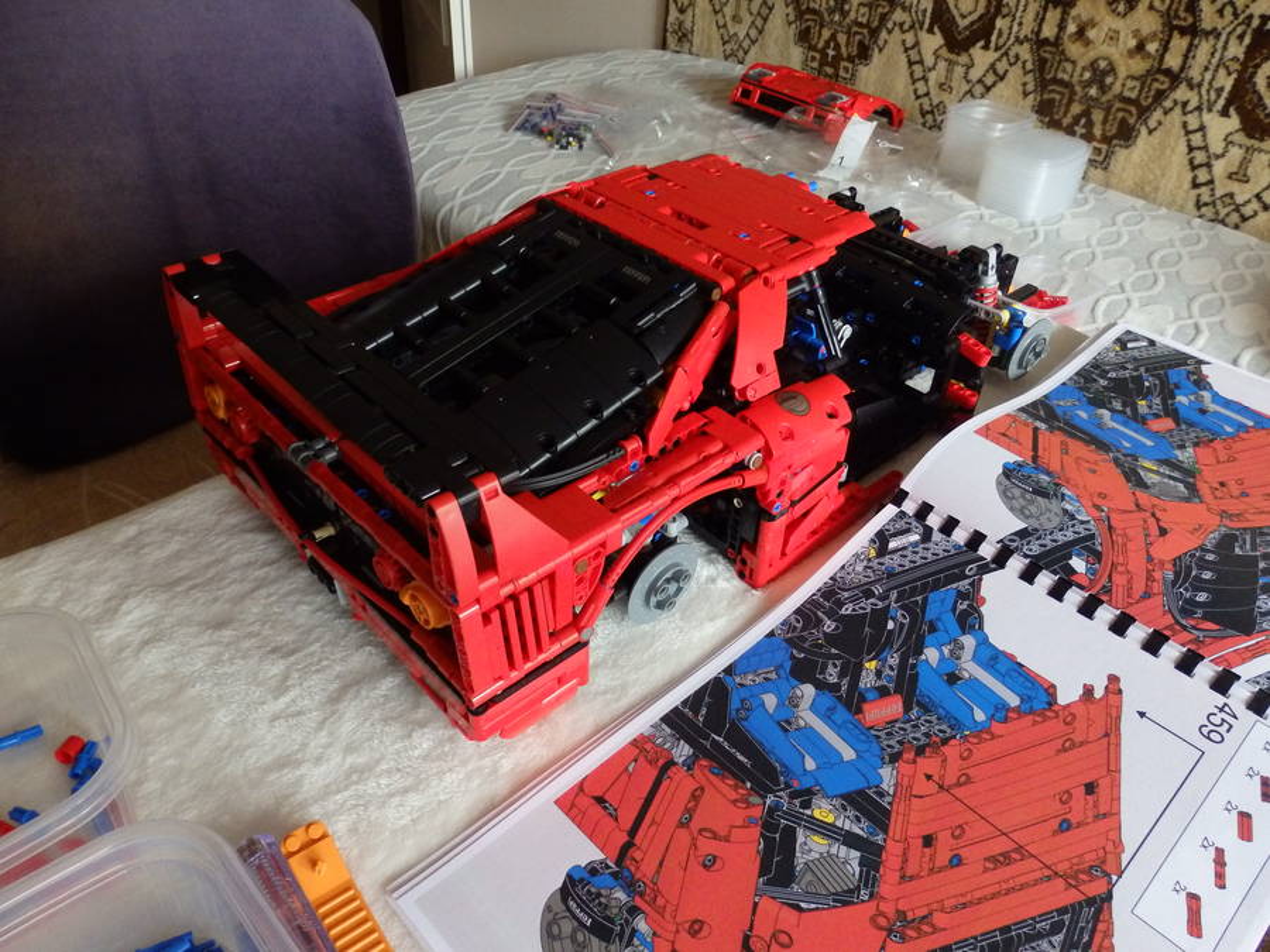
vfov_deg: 54.9
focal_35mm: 25
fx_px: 917
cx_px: 635
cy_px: 476
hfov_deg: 69.4
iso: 800
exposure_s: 1/25
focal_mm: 4.5
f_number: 3
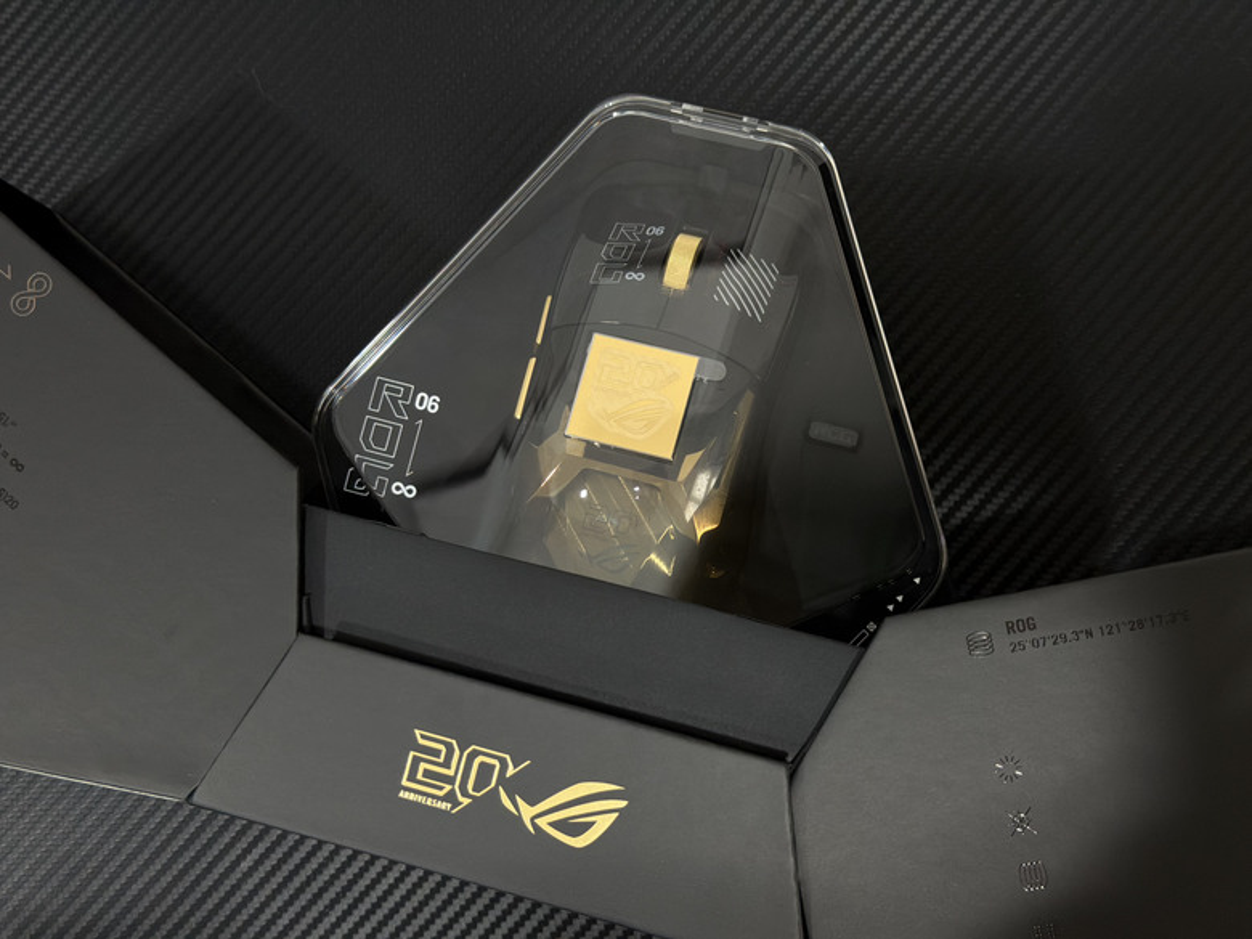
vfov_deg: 30.3
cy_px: 470
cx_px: 626
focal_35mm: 48
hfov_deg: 39.7
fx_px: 1736
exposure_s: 1/60
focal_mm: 6.76
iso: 200
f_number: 1.78
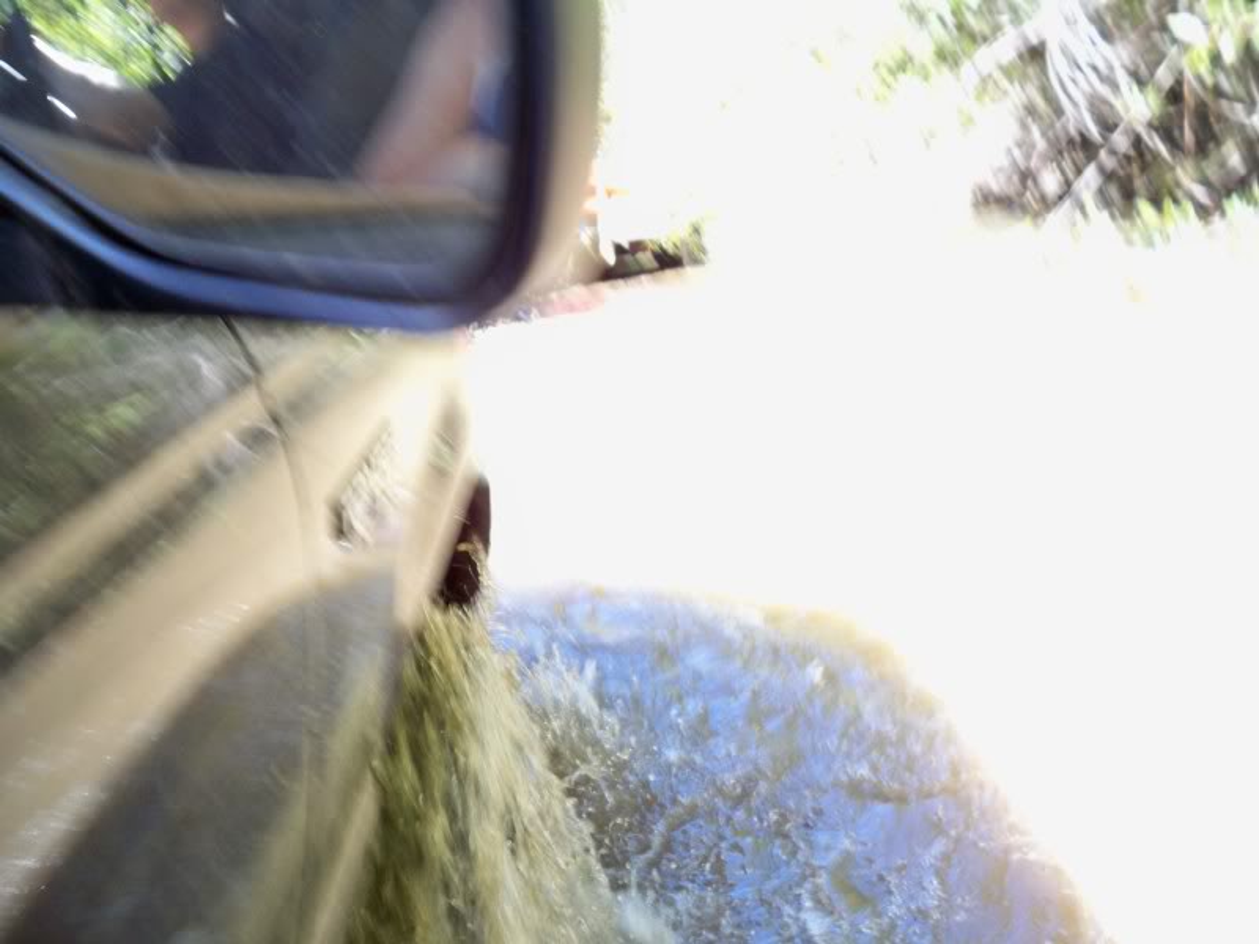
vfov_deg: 40.7
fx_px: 1273
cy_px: 472
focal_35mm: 35
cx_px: 630
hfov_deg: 52.6
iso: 200
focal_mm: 6.3
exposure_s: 1/60
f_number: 3.1
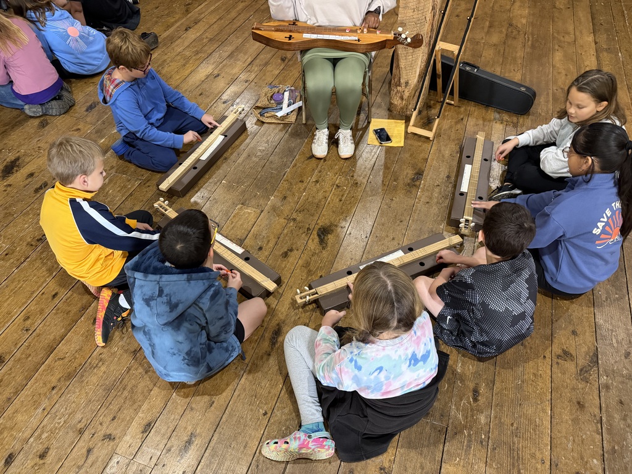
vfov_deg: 56.8
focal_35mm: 24
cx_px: 316
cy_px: 237
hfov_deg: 71.6
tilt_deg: -47.3
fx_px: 438
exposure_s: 1/60
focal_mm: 6.76
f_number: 1.78
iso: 640
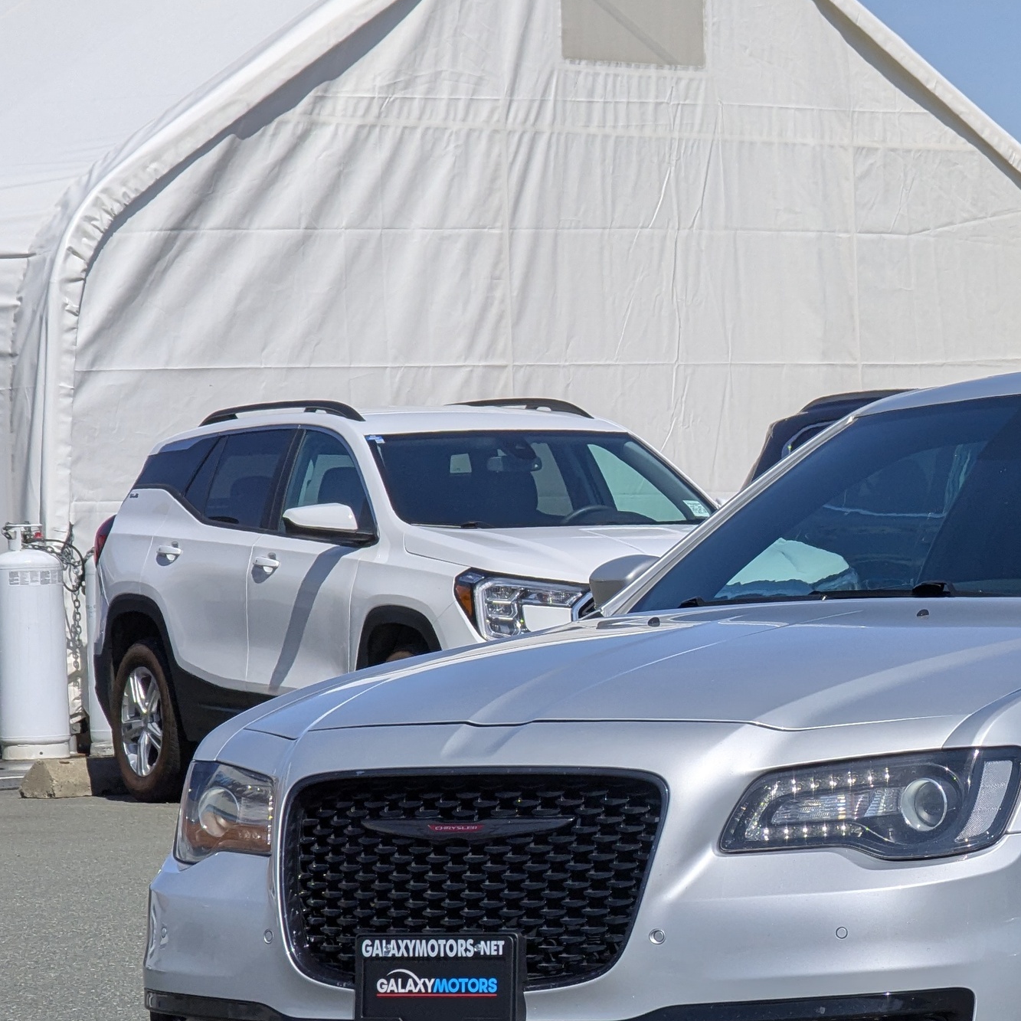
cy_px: 809
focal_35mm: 202
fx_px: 6741
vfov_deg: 8.6
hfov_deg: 8.6
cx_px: 1062
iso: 36
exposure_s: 1/1718
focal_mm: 19
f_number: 3.5
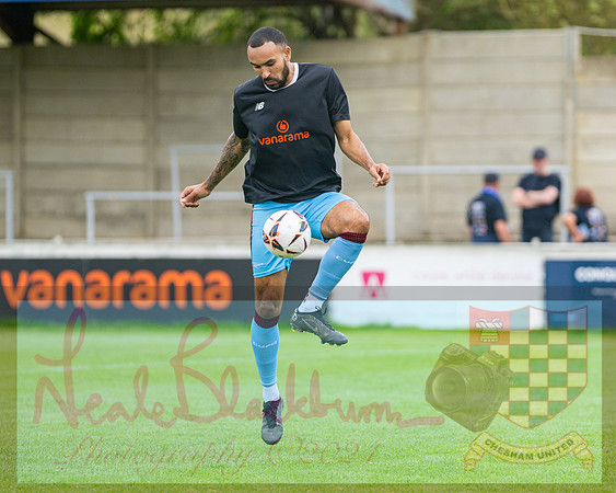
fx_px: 5229
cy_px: 234
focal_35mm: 287
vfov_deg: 5.4
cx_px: 358
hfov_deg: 6.7
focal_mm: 210
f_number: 2.8
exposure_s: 1/1250
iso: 400
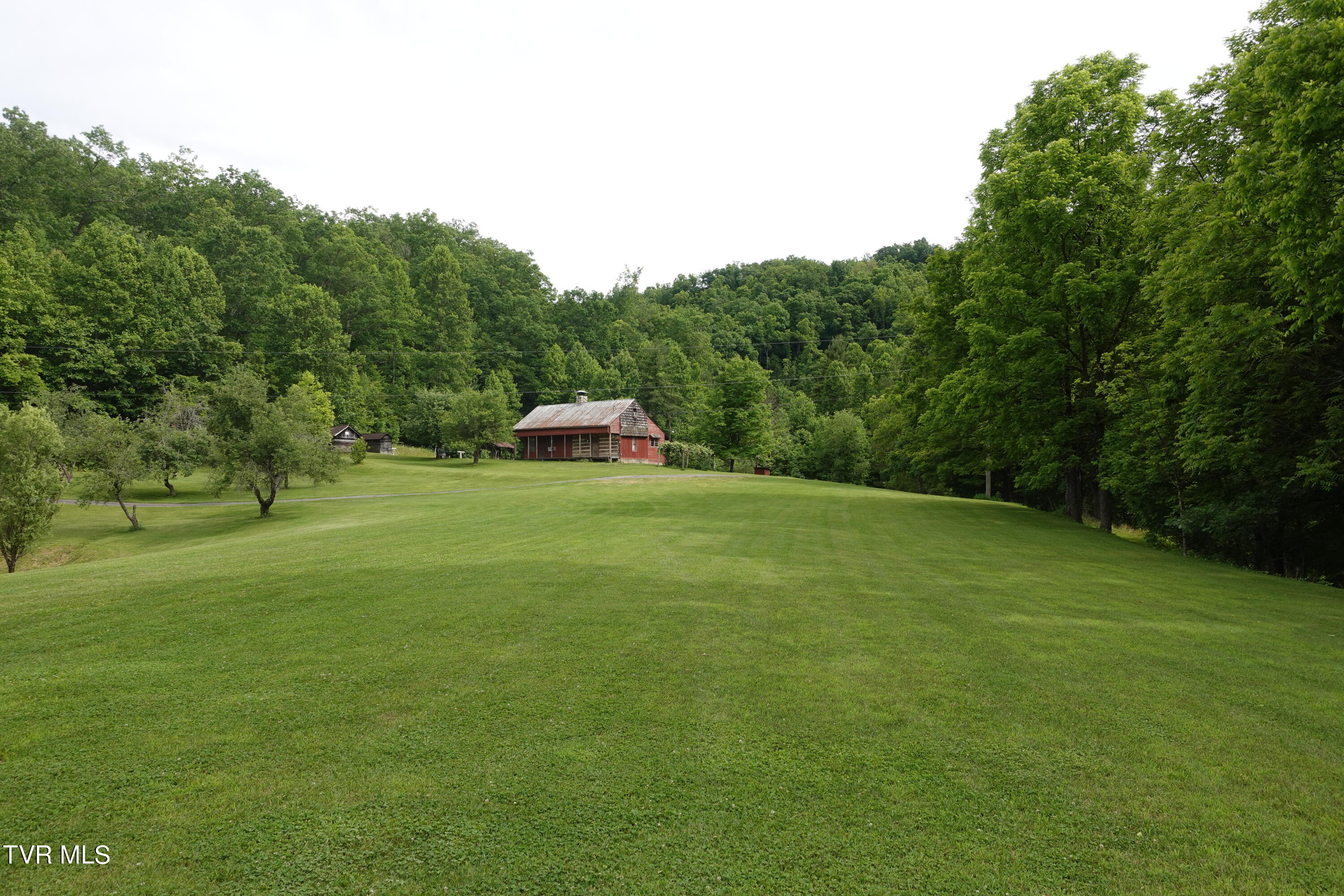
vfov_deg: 53.1
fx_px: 896
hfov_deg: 73.7
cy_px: 448
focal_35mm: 24
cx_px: 672
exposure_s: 1/400
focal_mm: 9.4
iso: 125
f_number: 4
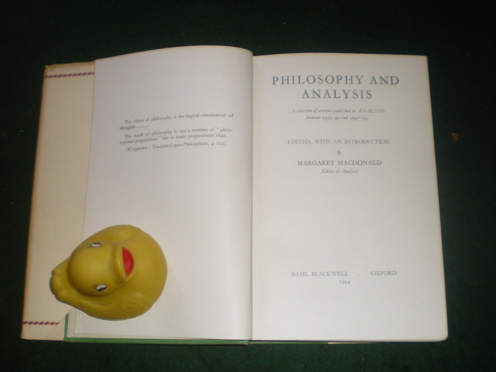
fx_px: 602
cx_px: 239
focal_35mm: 42
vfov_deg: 34.3
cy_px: 196
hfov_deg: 44.8
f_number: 3.1
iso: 200
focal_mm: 6.3
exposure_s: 1/50
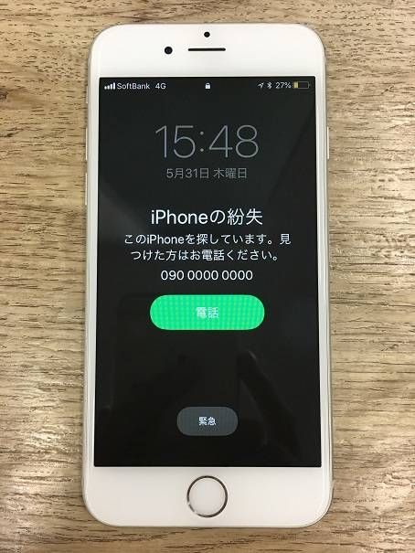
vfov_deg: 61.6
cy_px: 276
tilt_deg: -87.0
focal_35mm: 29
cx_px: 208
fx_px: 463
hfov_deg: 48.2
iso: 40
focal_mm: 4.15
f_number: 2.2
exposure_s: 1/30
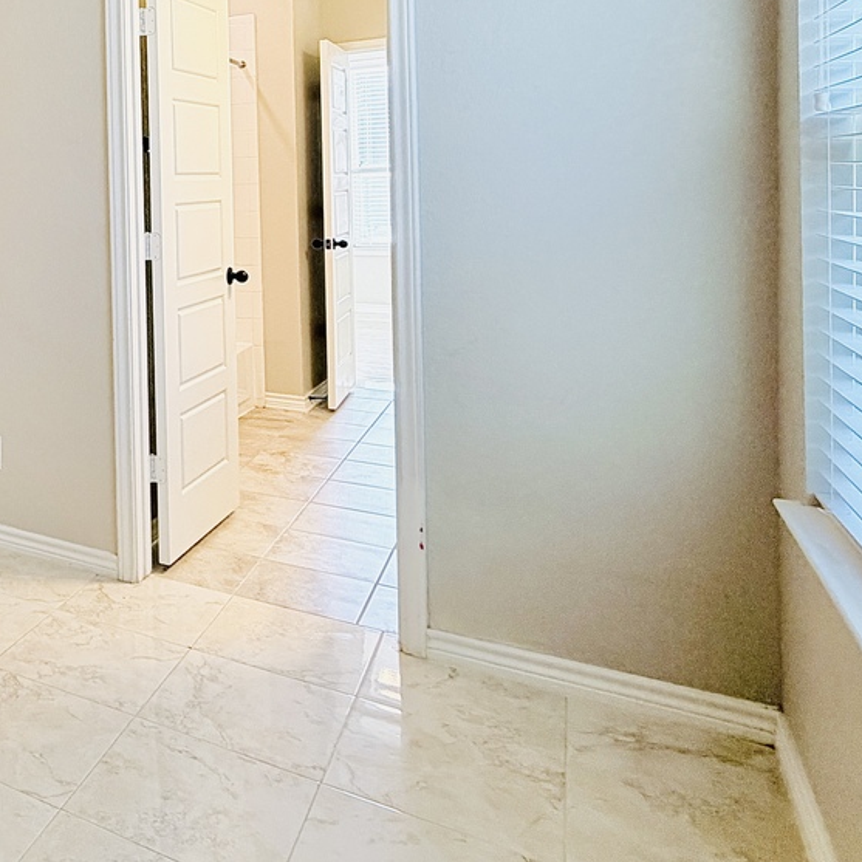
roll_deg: +2.0
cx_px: -150
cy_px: 212
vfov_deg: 49.0
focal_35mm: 32
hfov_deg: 38.9
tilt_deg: -1.5
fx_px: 902
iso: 320
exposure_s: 1/120
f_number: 2.2
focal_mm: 2.22
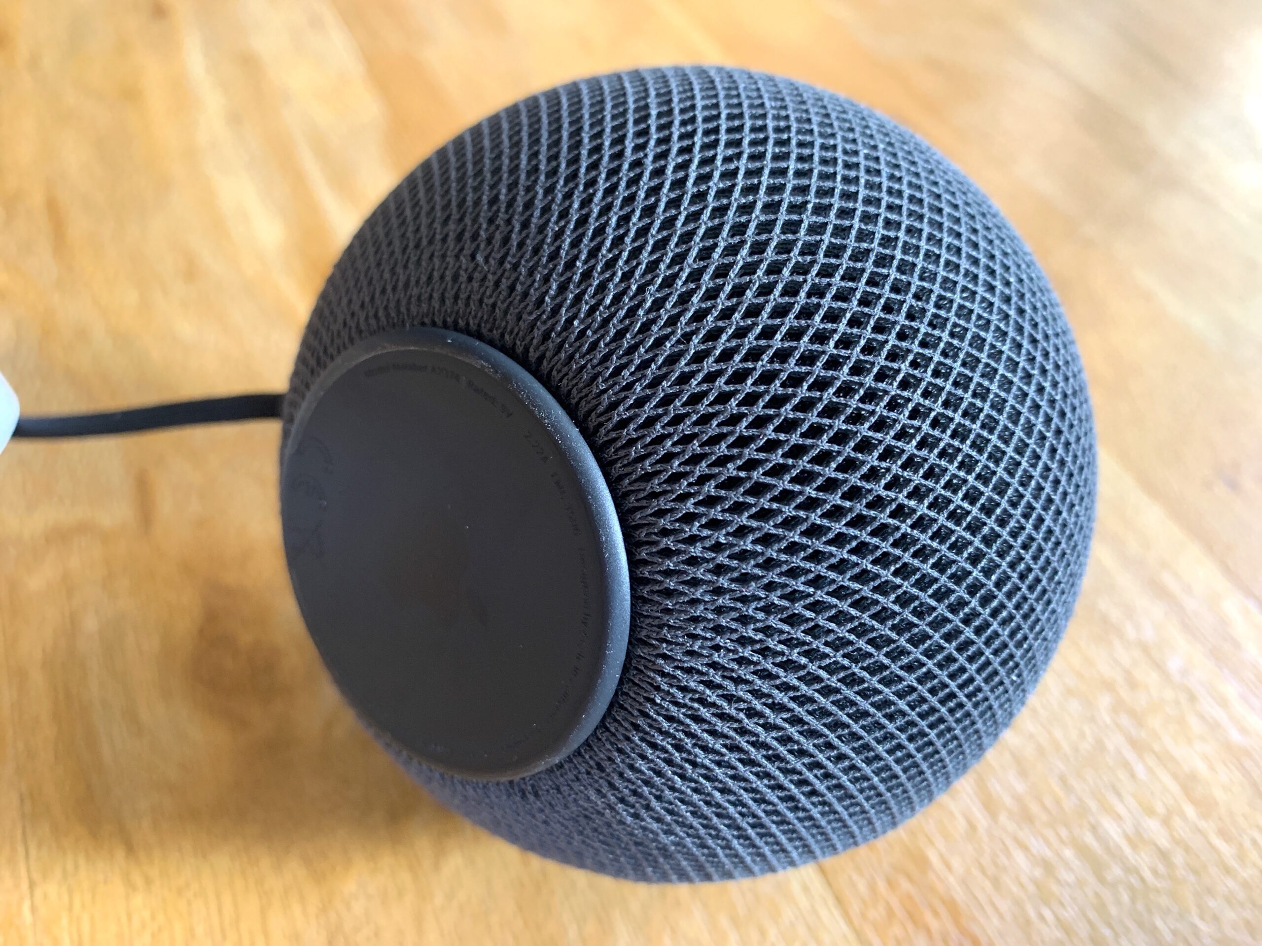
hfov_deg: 67.3
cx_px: 631
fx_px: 948
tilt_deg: -49.3
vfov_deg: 53.1
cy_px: 473
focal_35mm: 26
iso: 250
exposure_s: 1/60
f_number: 1.8
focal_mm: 4.25
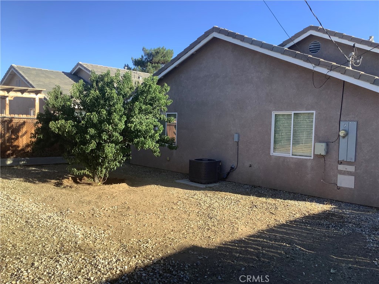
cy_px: 142
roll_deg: -0.1
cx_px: 190
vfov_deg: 45.4
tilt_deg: -3.8
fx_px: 339
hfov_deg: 58.4
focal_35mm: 31
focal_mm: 3.3
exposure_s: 1/652
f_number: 2.4
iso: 25
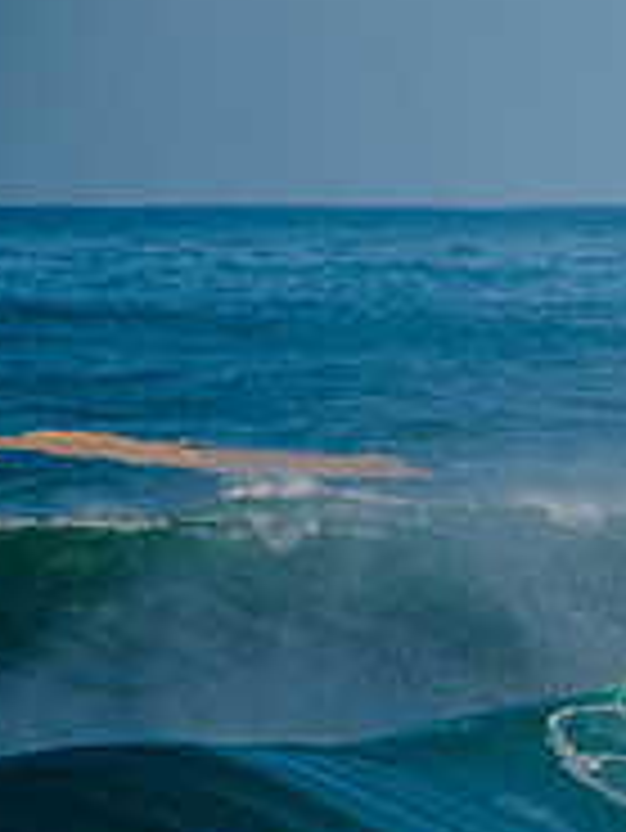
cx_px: 1162
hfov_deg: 1.0
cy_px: 798
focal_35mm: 1509
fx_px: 36343
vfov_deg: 1.3
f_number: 5.6
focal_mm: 500
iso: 160
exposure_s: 1/1600
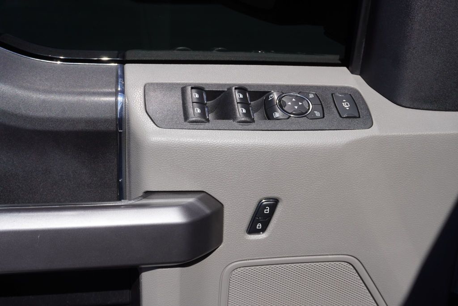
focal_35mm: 42
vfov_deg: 31.9
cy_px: 153
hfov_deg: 46.4
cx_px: 229
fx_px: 535
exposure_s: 1/400
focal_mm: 28
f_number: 7.1
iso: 100
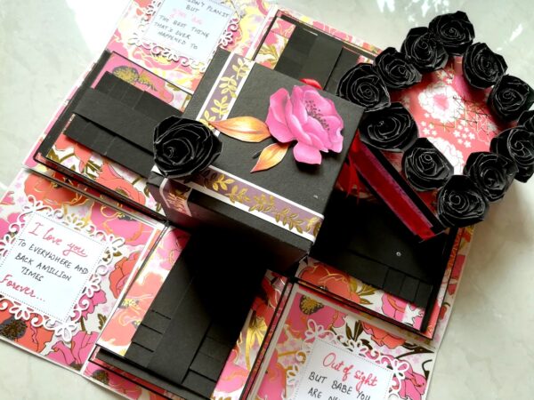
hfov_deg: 67.3
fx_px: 401
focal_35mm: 26
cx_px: 267
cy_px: 200
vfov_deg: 53.1
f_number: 2.2
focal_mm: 3.83
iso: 50
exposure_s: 1/112
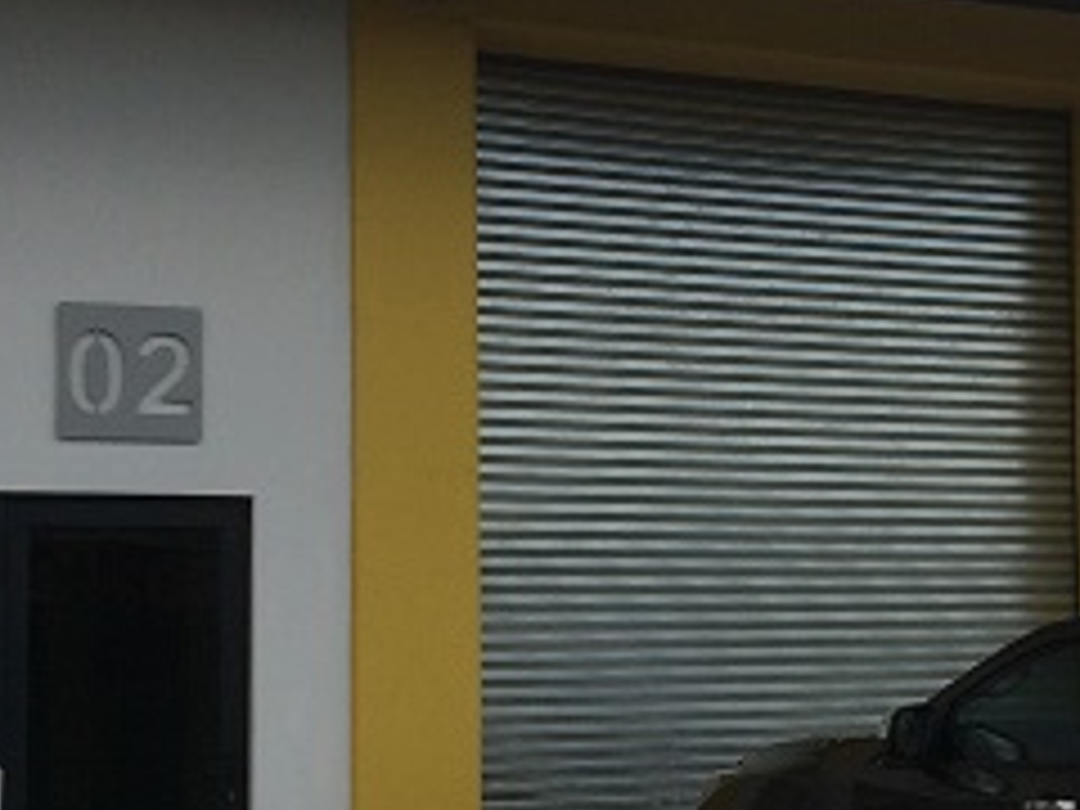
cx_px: 983
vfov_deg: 18.6
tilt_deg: +3.3
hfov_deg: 24.0
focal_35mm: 79
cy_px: 504
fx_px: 2465
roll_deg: +1.3
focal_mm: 4.15
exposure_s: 1/2564
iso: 32
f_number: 2.2
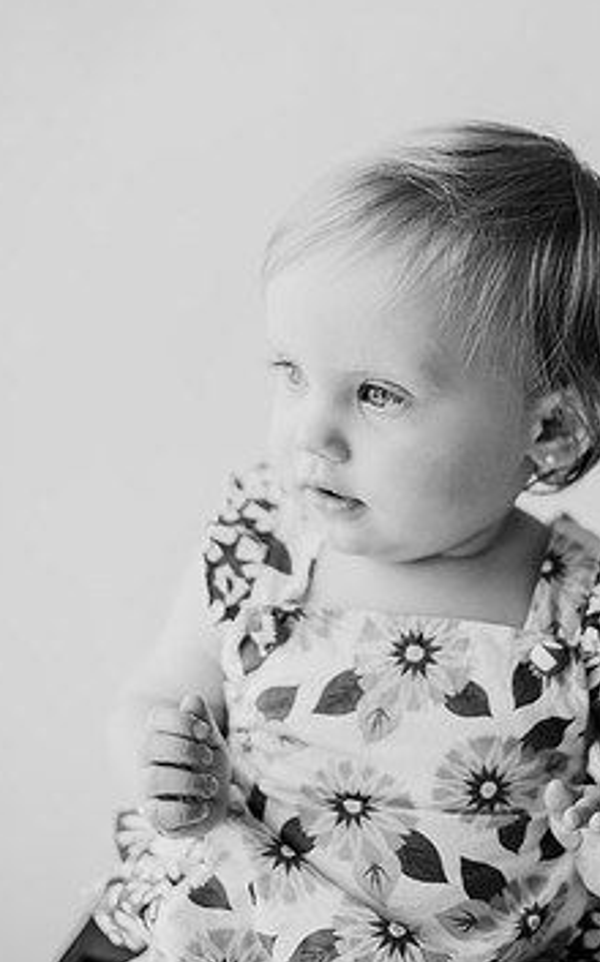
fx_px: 1704
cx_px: 368
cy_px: 403
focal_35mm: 65
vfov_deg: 31.5
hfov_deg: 19.9
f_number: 2
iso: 400
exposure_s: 1/800
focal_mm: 50
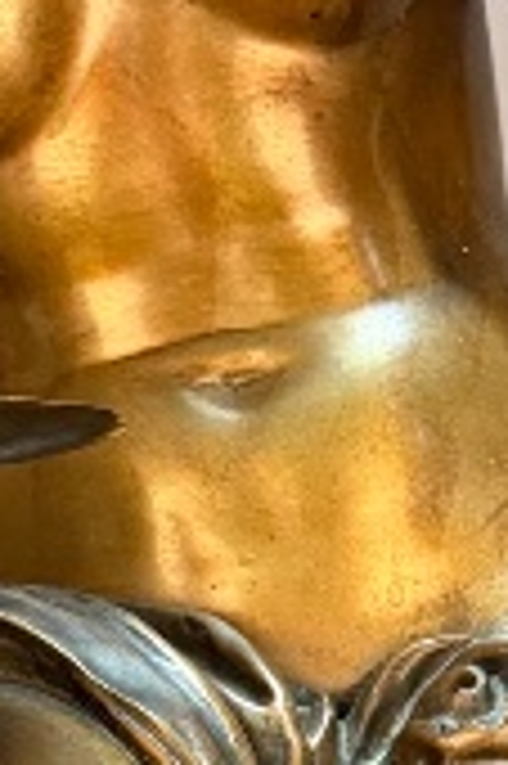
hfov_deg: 7.8
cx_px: 211
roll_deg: -0.3
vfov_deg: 11.4
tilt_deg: -3.2
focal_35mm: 176
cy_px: 1008
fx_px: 3733
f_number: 1.78
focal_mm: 6.76
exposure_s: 1/50
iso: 640
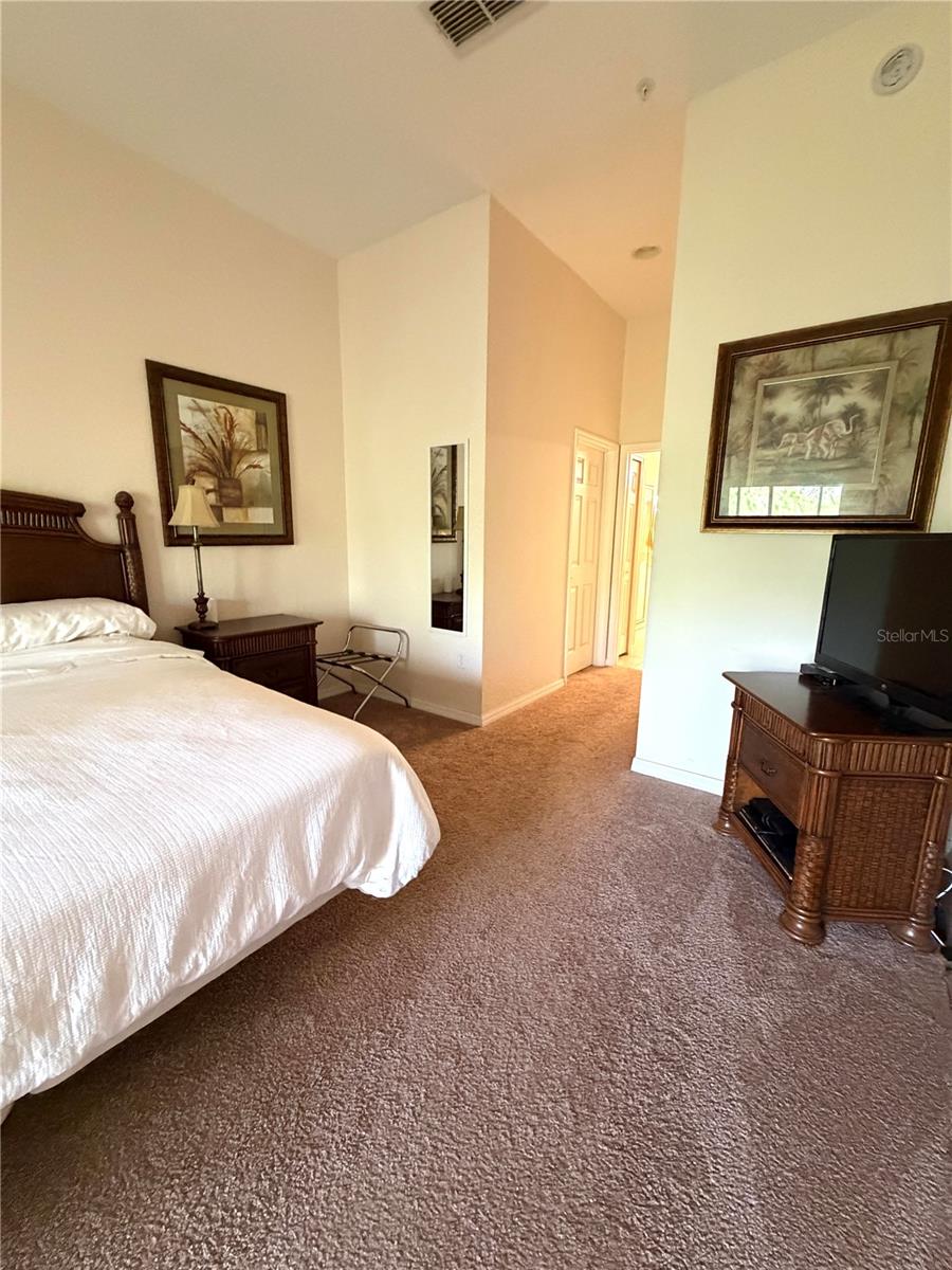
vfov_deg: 102.1
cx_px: 476
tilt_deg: -9.6
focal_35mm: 14
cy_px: 635
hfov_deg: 85.7
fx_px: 513
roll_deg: +0.3
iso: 800
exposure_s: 1/60
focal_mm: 2.22
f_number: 2.2
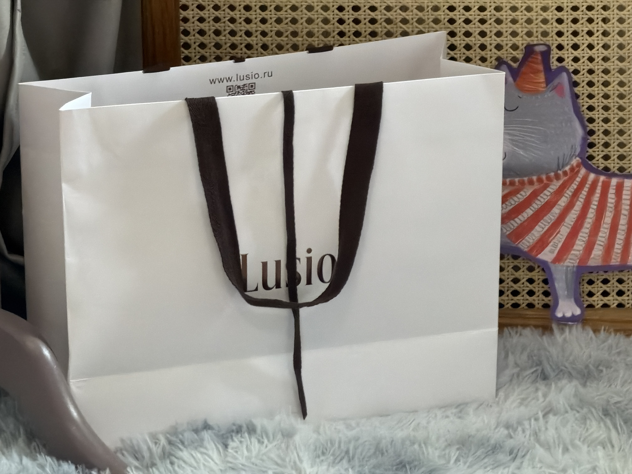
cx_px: 316
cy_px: 237
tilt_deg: -18.3
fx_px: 3651
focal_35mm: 200
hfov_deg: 9.9
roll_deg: +0.7
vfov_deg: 7.4
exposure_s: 1/113
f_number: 2.8
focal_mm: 16.89
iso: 400
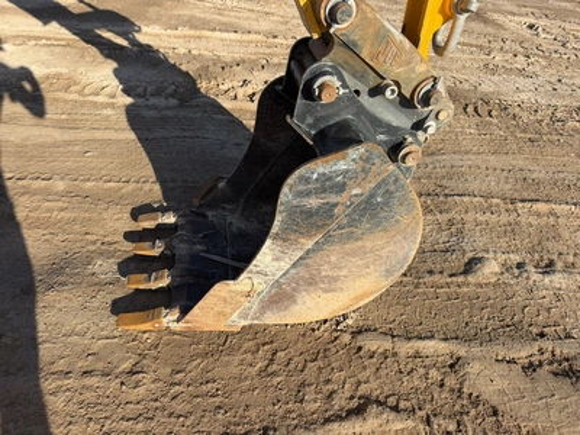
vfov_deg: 56.8
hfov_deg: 71.6
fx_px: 402
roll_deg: -8.1
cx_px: 290
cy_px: 218
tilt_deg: -39.4
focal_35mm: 24
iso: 80
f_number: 1.78
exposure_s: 1/2907
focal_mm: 6.76
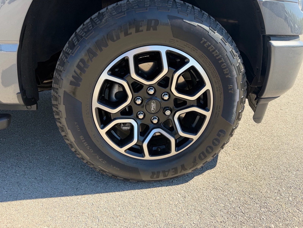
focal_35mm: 24
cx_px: 152
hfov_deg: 71.6
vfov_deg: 56.8
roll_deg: +1.1
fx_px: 210
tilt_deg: -21.4
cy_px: 114
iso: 80
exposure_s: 1/967
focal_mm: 6.76
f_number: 1.78
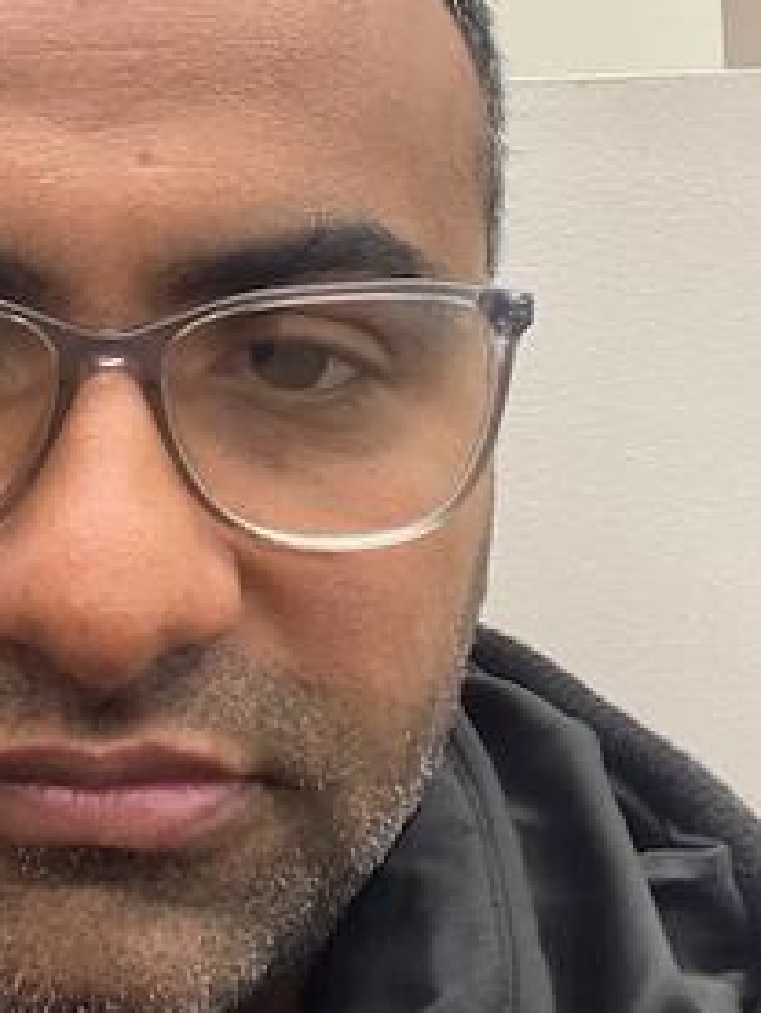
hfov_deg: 21.7
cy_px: 190
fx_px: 1904
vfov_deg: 29.1
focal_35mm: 65
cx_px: -15
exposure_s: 1/50
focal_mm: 2.71
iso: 160
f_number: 2.2
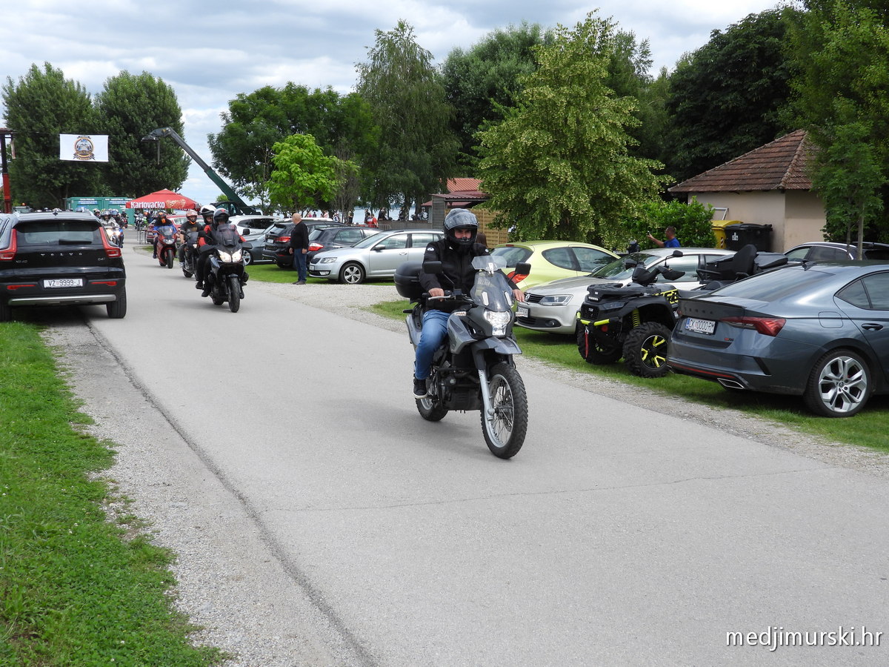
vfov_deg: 32.9
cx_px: 444
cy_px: 334
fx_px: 1130
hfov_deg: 42.9
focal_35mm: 44
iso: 100
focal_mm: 7.9
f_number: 3.2
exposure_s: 1/1000
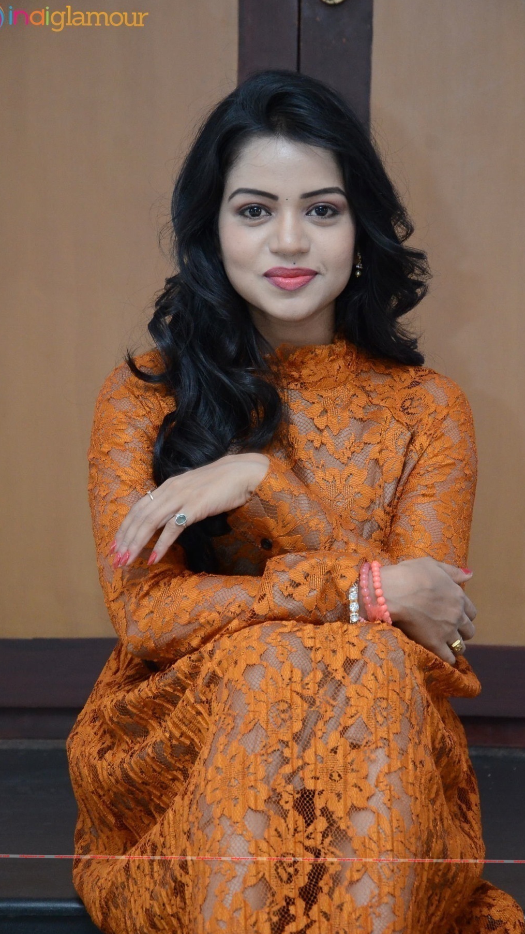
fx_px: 3118
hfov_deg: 9.6
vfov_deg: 17.0
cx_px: 279
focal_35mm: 126
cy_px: 468
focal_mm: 80
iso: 2500
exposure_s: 1/125
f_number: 5.6
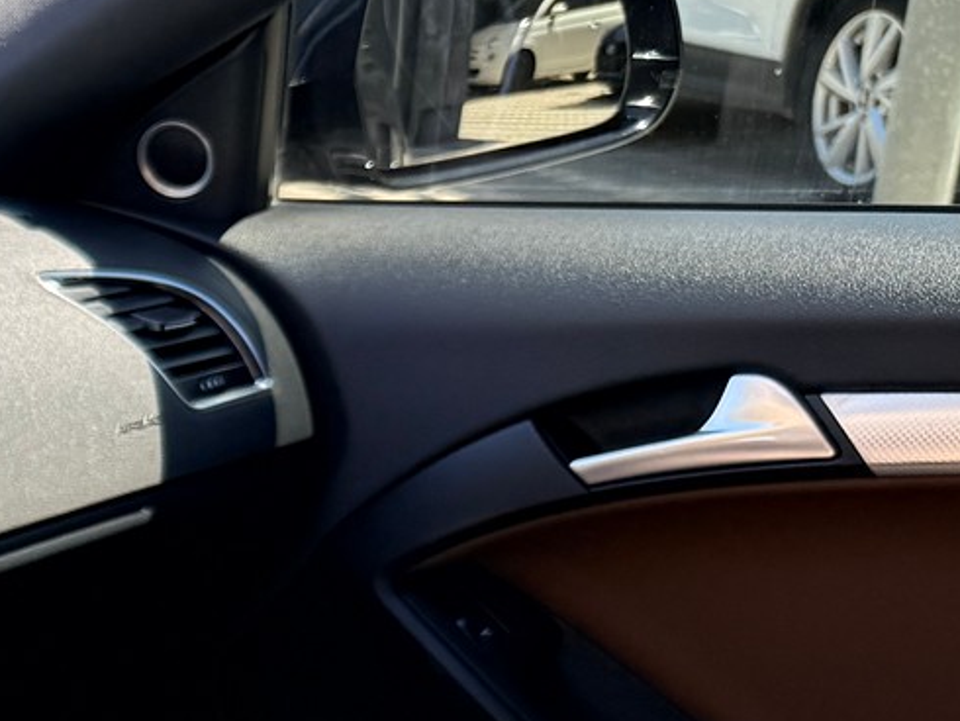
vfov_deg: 15.0
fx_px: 2608
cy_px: 946
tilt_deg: -21.4
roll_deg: +2.7
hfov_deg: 16.9
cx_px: -807
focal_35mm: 94
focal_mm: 6.76
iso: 100
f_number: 1.78
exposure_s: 1/405
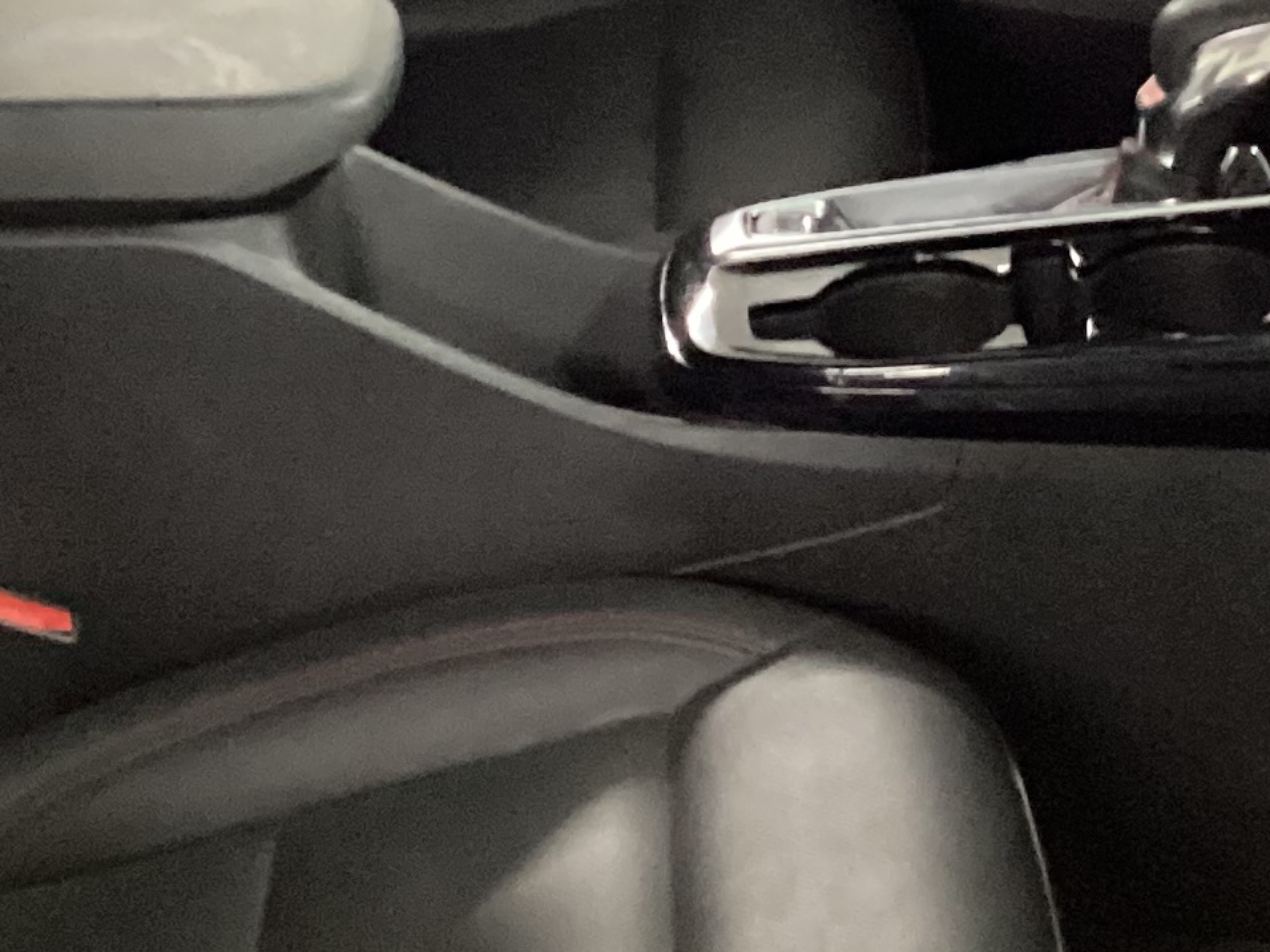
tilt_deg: -26.3
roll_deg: +1.7
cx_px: 766
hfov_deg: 18.5
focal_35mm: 106
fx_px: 3888
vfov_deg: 13.9
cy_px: 234
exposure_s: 1/17
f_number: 2.4
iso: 640
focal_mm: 3.3
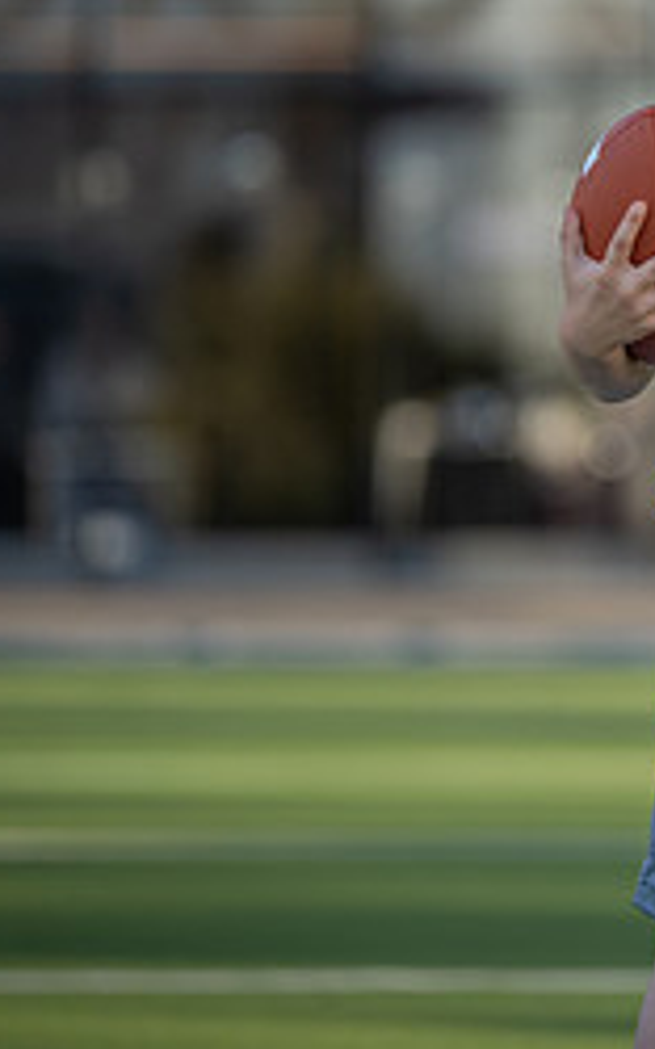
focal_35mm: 345
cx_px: 857
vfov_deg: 6.1
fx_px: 9865
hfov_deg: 3.8
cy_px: 296
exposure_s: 1/500
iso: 100
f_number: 2.8
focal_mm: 142
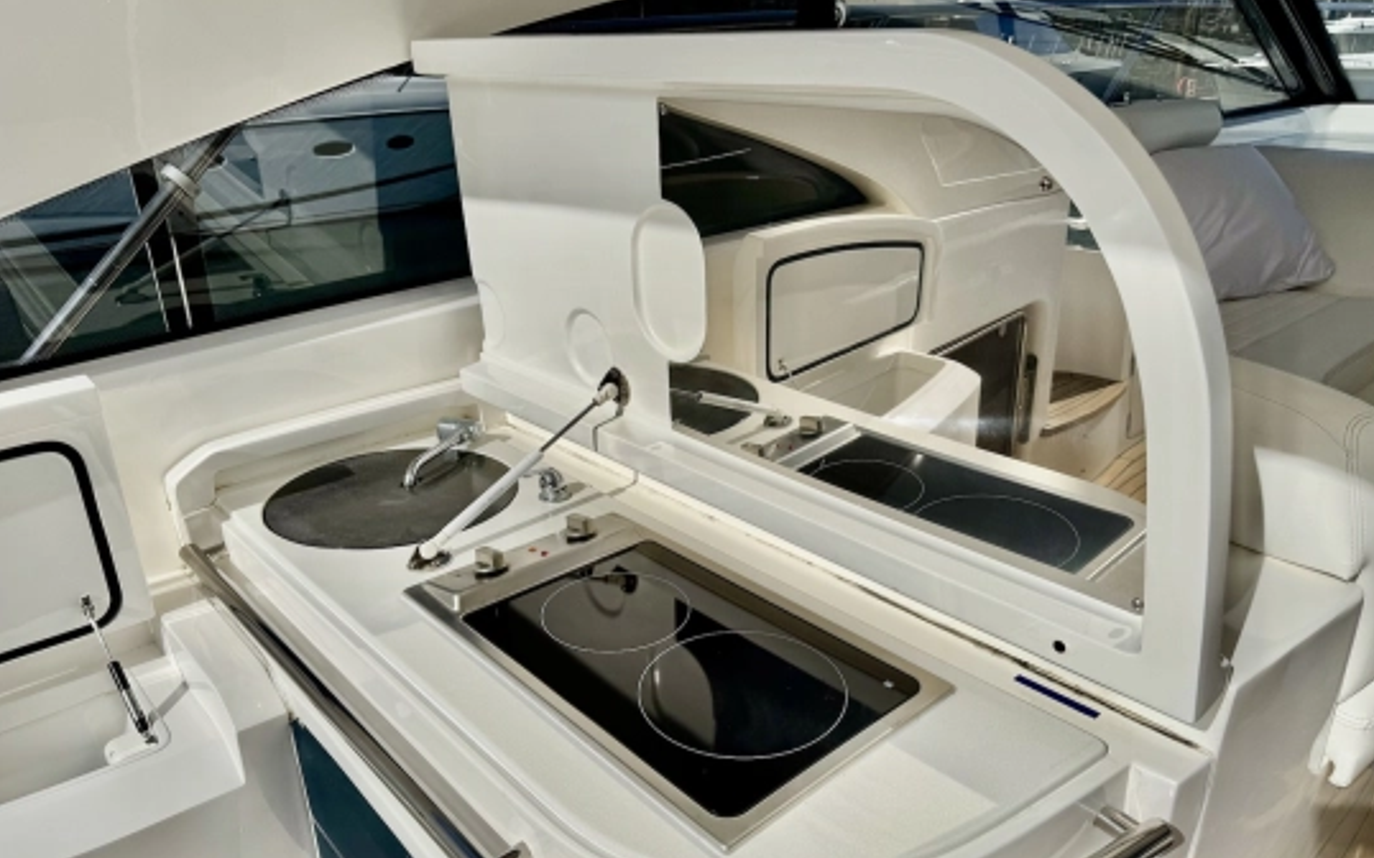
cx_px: 700
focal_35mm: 26
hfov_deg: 70.4
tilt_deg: -23.1
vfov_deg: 47.5
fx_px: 973
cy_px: 481
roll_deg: +1.1
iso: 64
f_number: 1.78
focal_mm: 6.76
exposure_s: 1/15152
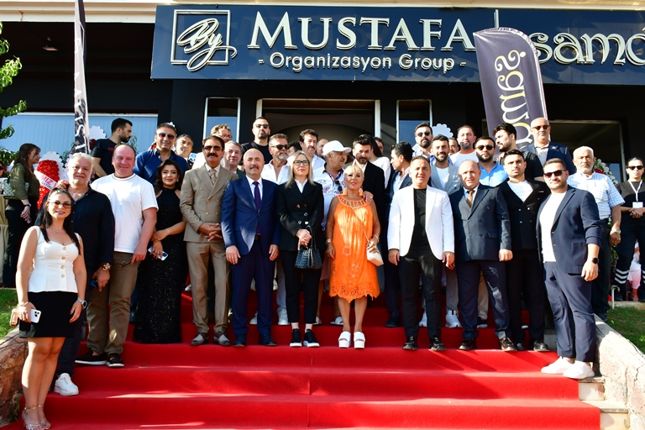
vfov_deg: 47.9
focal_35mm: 27
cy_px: 215
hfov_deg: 67.4
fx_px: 484
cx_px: 322
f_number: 13
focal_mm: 18
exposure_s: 1/160
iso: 500
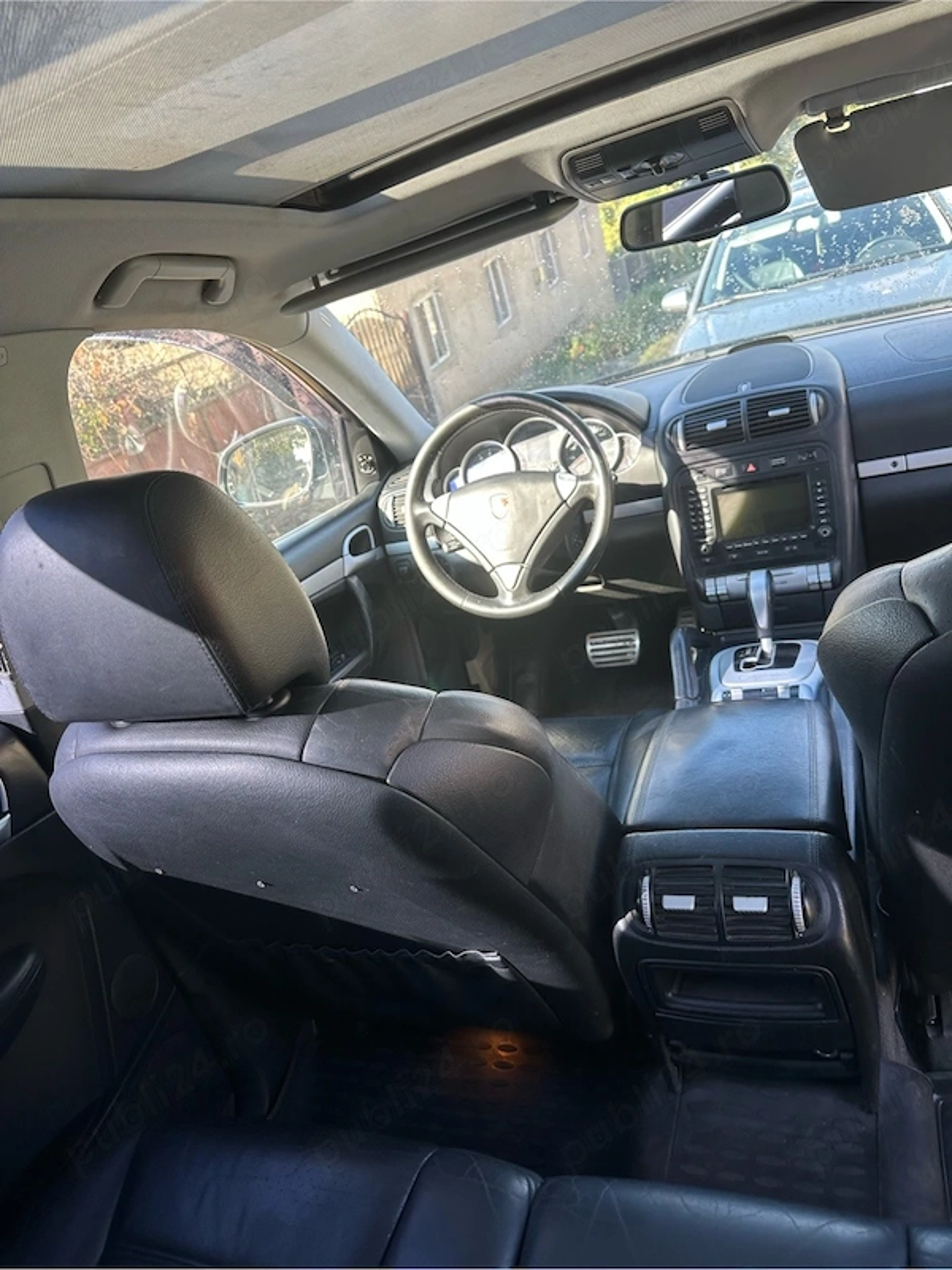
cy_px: 635
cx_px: 476
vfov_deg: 71.6
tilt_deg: -28.6
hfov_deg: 56.8
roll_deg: +16.7
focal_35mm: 24
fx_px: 880
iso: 64
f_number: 1.78
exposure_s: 1/122
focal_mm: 6.86
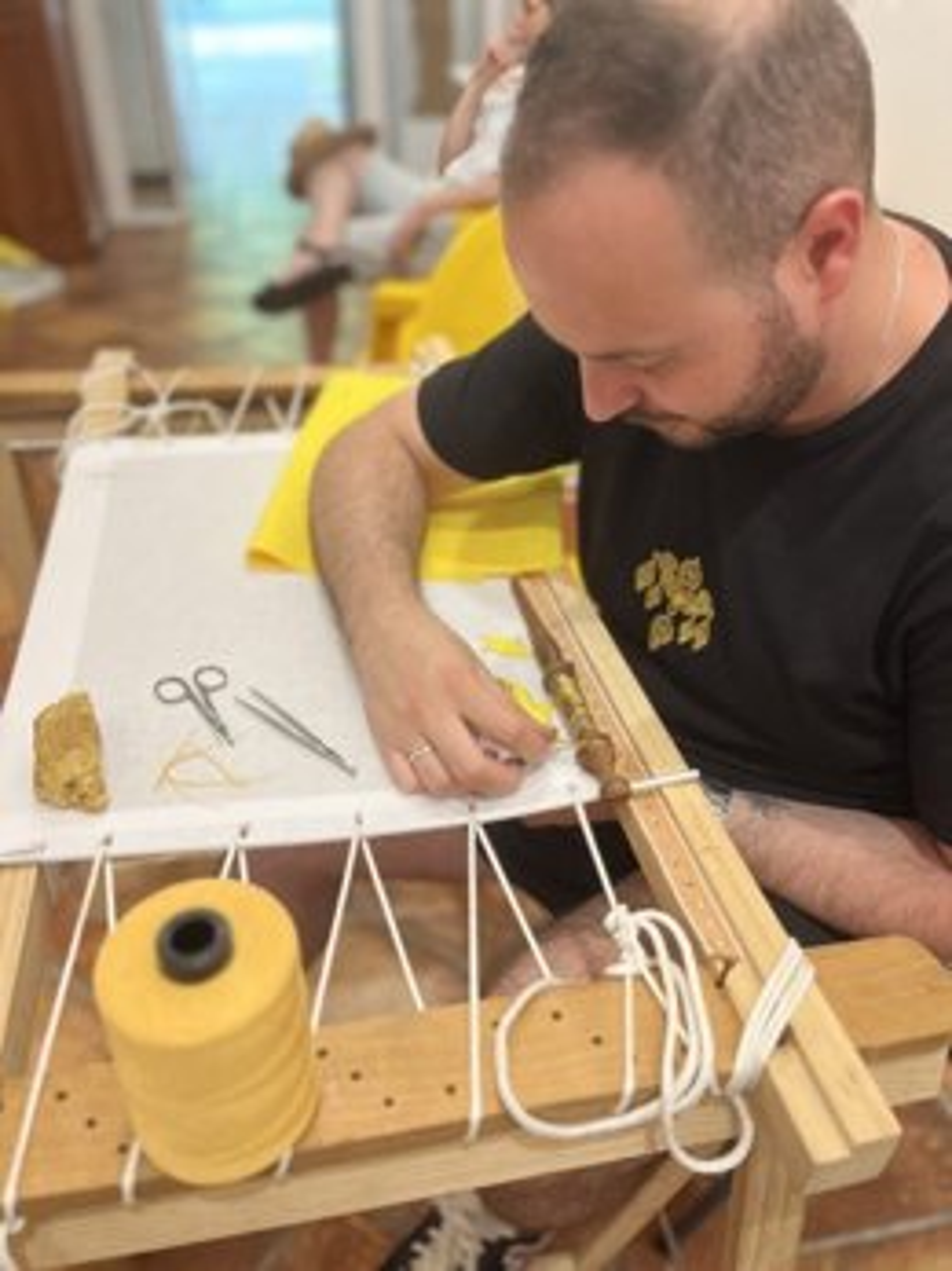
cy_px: 636
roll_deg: -0.1
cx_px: 476
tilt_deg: -36.8
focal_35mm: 26
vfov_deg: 67.3
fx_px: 954
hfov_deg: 53.0
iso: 200
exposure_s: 1/50
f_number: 1.6
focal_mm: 5.1
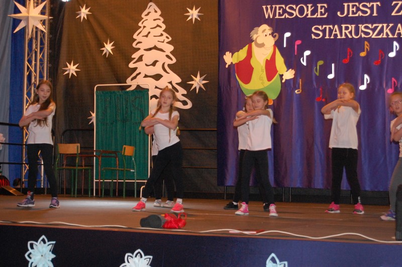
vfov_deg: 16.5
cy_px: 134
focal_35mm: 82
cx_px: 201
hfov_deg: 24.6
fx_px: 920
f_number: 5.6
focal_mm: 55
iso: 1600
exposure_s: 1/60
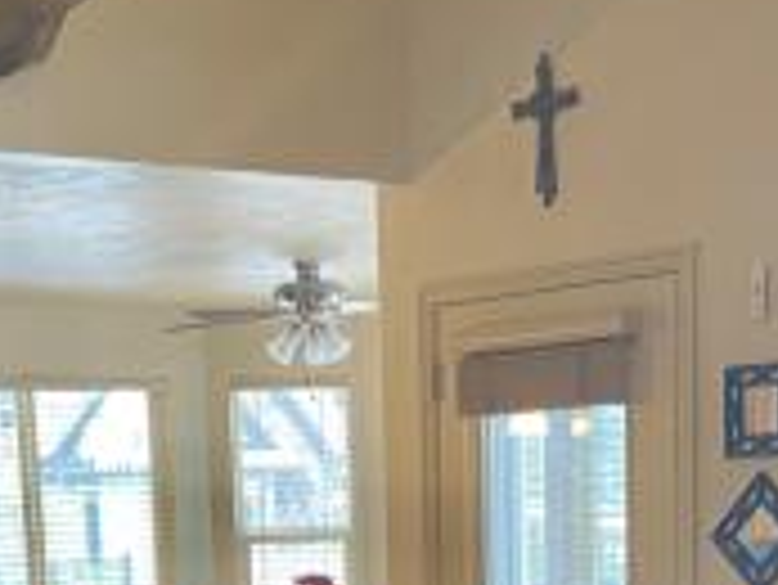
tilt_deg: -12.7
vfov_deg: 14.2
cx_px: 319
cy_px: 940
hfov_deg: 20.4
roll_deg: +2.5
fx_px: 2159
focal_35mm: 96
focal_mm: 4.25
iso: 160
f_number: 1.8
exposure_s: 1/60
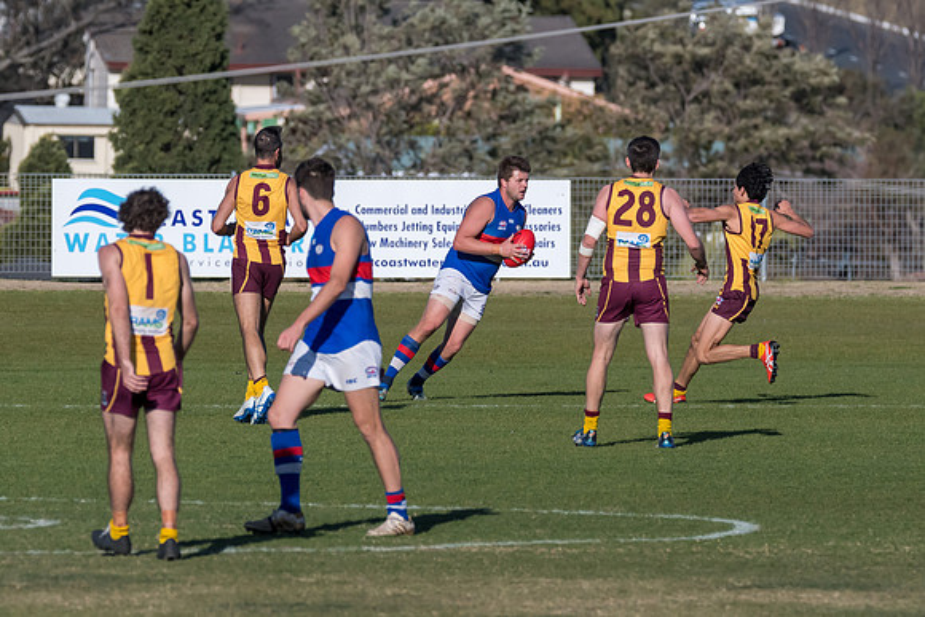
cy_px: 270
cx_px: 406
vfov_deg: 2.3
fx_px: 15366
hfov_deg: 3.4
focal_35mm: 598
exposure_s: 1/6400
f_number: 8
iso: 800
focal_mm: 320
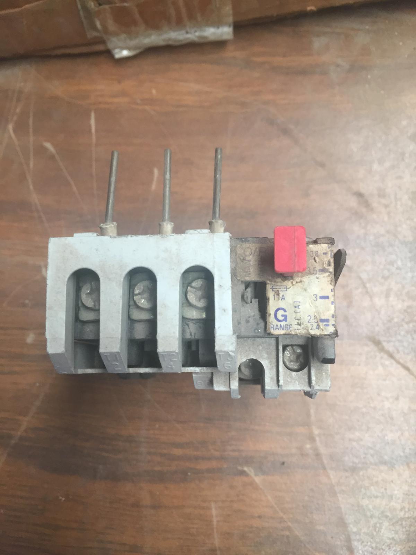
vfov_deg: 61.7
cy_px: 278
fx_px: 465
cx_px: 208
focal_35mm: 29
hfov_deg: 48.2
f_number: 2.2
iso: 100
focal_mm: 4.15
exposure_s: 1/30
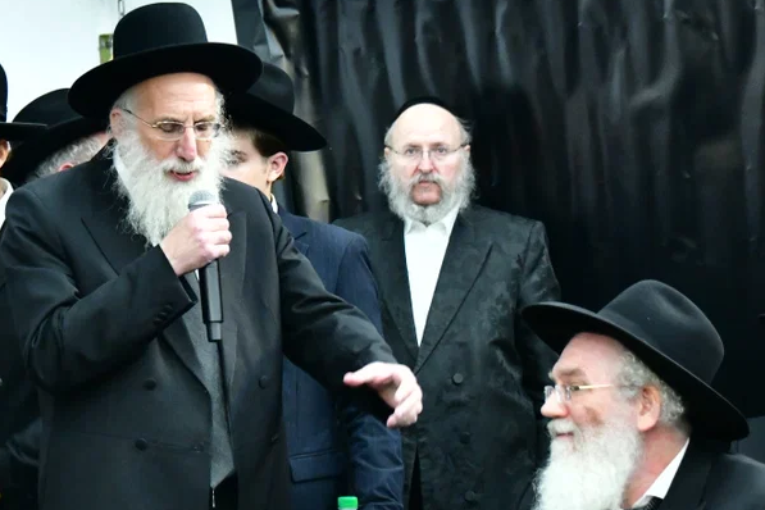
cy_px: 189
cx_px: 188
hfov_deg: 9.7
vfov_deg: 6.5
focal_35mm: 211
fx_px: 4483
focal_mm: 90
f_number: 5.6
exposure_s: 1/125
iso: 3200
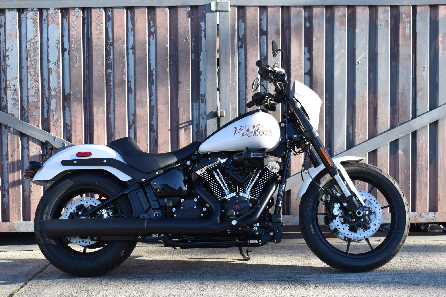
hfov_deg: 33.4
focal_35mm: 60
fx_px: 744
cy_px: 148
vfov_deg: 22.6
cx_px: 223
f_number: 6.3
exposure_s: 1/250
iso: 200
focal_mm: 40
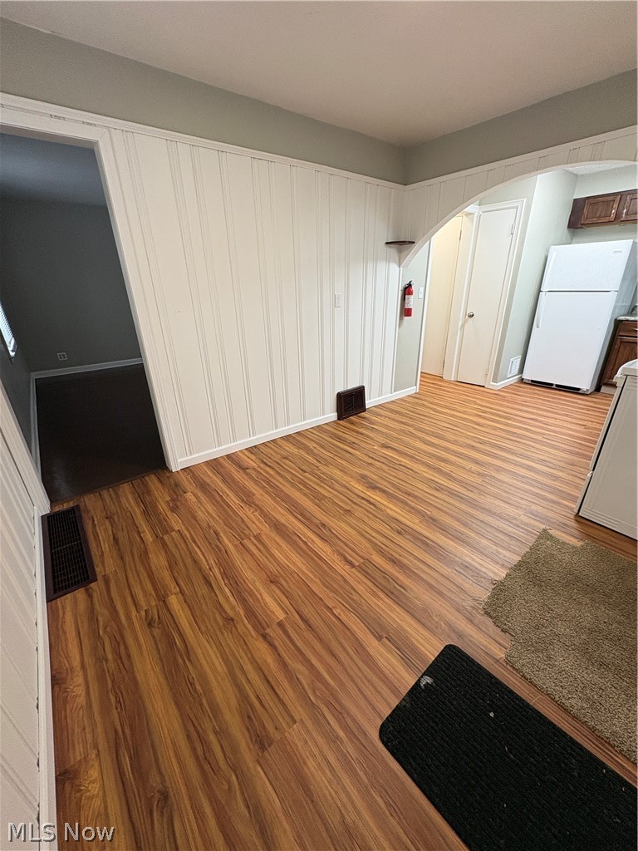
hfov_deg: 85.7
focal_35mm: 14
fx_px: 344
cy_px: 426
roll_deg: +2.0
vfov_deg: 102.1
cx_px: 319
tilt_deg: -22.0
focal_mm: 2.22
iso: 160
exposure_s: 1/60
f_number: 2.2
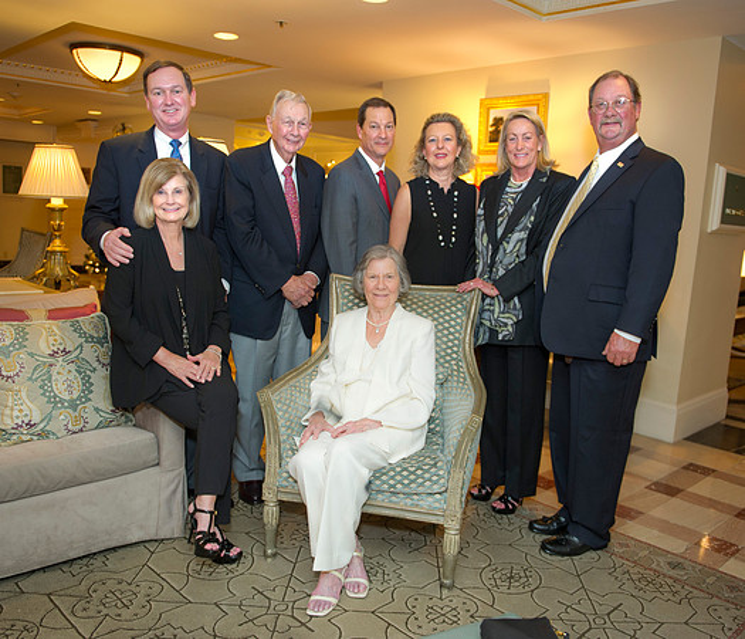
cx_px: 380
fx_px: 707
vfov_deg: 48.6
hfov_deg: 55.6
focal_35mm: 31
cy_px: 326
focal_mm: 26
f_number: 2.8
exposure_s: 1/60
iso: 1000
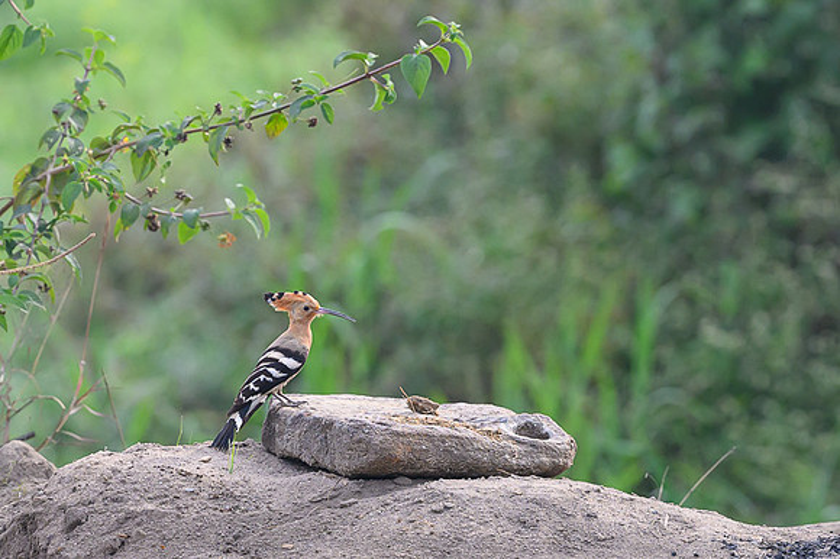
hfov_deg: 2.6
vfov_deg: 1.7
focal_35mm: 806
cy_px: 392
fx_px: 18806
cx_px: 227
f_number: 5
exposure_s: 1/2000
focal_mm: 400
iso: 1600
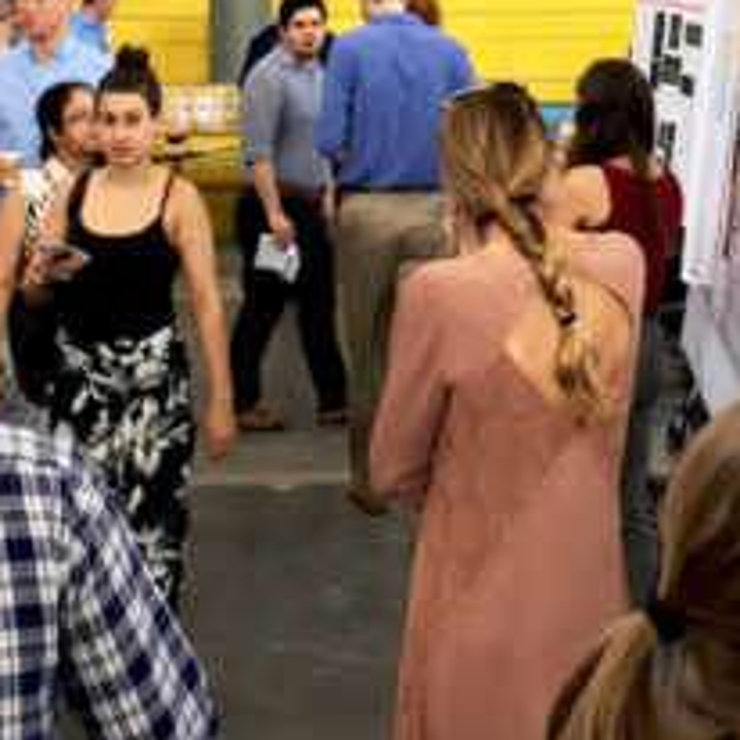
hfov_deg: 12.9
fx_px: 3241
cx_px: 639
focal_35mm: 134
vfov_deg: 12.5
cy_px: -304
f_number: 2.2
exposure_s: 1/40
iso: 32
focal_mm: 4.15
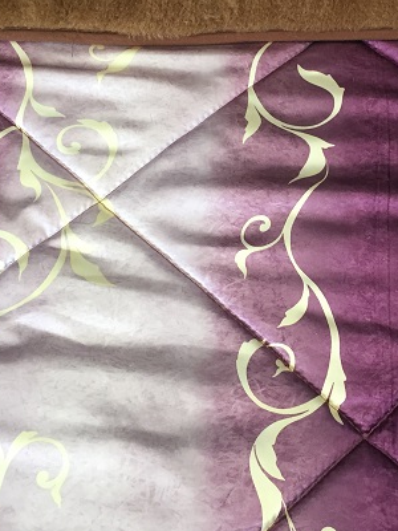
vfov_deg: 32.8
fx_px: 889
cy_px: 162
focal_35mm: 58
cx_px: 320
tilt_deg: -59.9
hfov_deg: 24.8
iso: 64
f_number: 2.2
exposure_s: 1/33
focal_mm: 4.15
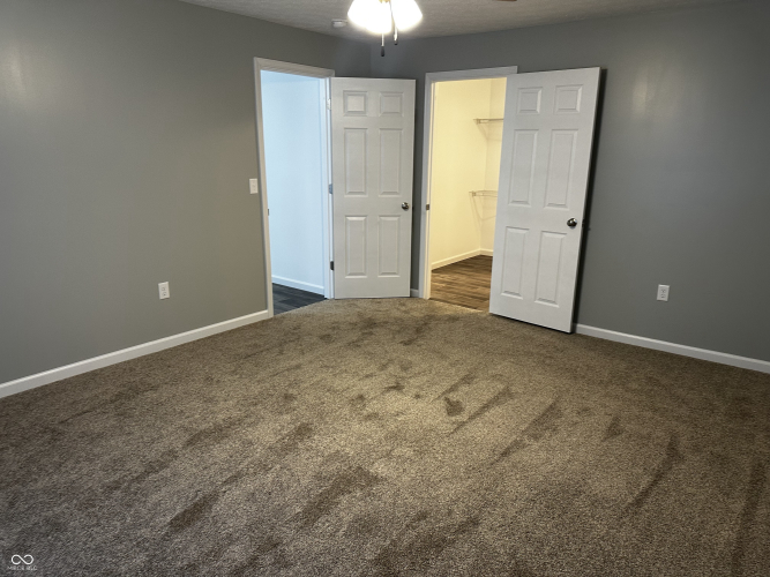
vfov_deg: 56.8
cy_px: 288
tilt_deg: -14.0
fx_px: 534
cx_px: 385
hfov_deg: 71.6
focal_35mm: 24
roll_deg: -2.3
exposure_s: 1/60
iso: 200
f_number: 1.78
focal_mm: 6.86
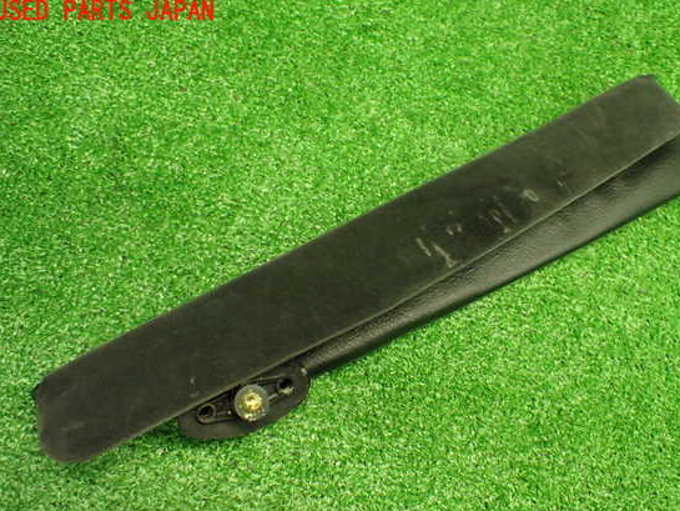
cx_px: 362
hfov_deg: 55.3
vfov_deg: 42.9
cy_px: 277
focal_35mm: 33
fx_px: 648
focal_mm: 5.4
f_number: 2.3
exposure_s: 1/100
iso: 800
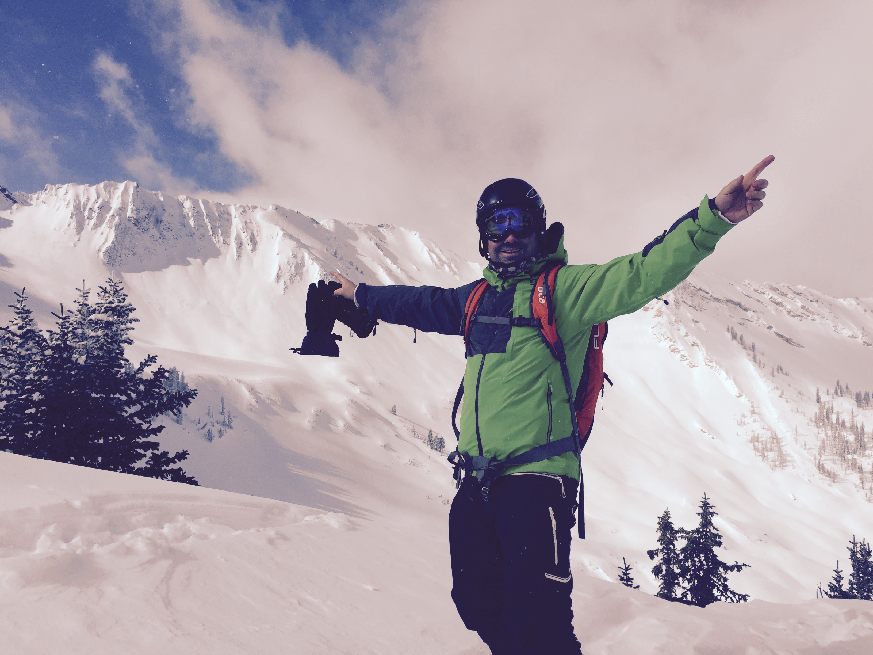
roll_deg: +0.3
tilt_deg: +4.1
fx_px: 731
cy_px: 328
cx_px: 436
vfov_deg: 48.2
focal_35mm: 29
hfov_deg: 61.7
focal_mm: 4.15
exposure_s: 1/7937
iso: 32
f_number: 2.2
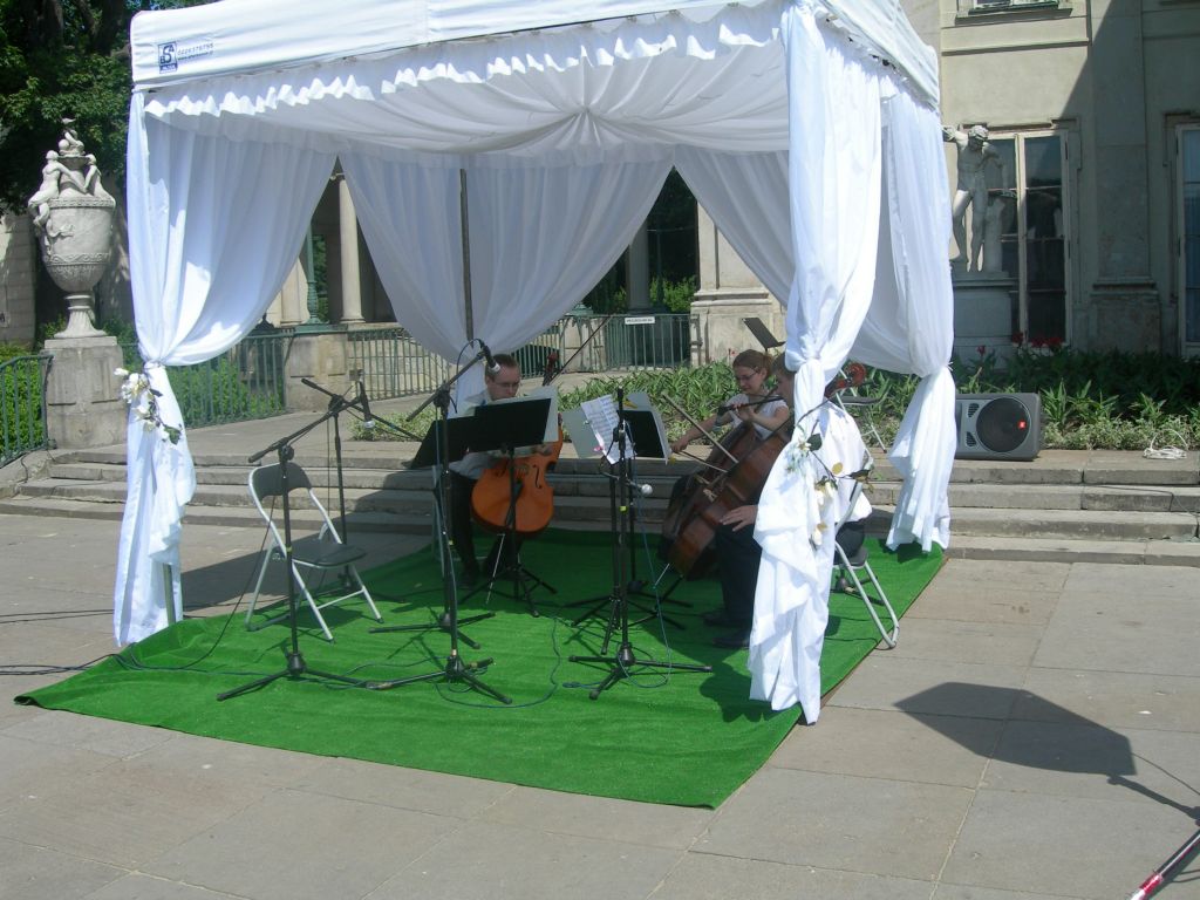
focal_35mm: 38
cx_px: 600
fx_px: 1317
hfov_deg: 49.0
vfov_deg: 37.7
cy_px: 450
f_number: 4.8
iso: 50
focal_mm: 7.8
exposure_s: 1/583
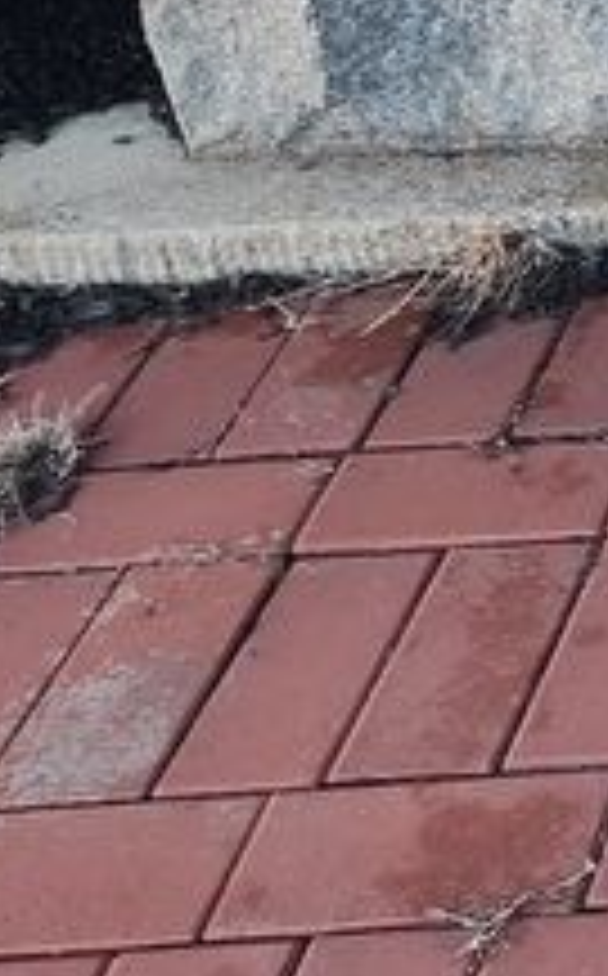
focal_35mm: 90
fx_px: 2394
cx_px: 1626
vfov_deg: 20.7
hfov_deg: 11.1
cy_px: -355
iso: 366
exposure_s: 1/120
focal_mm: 5.56
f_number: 1.8
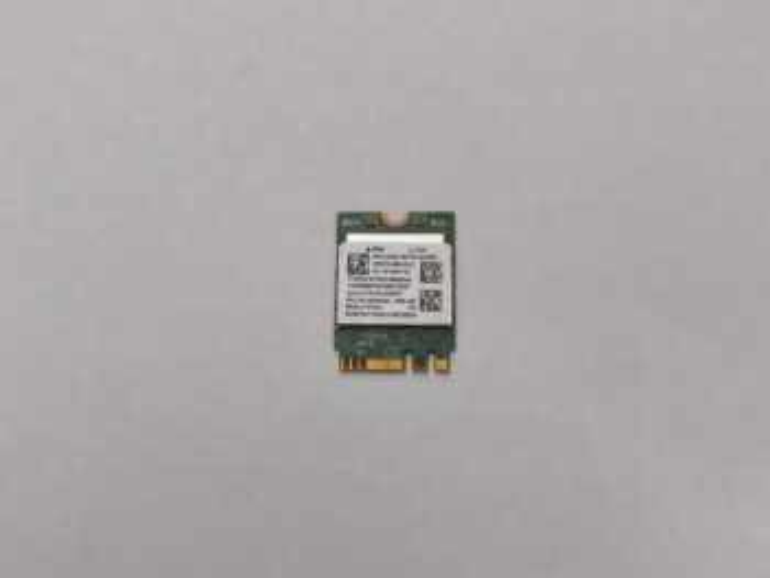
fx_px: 779
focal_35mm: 35
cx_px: 385
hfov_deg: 52.6
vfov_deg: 40.7
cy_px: 289
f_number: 1.6
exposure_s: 1/50
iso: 500
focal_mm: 6.57
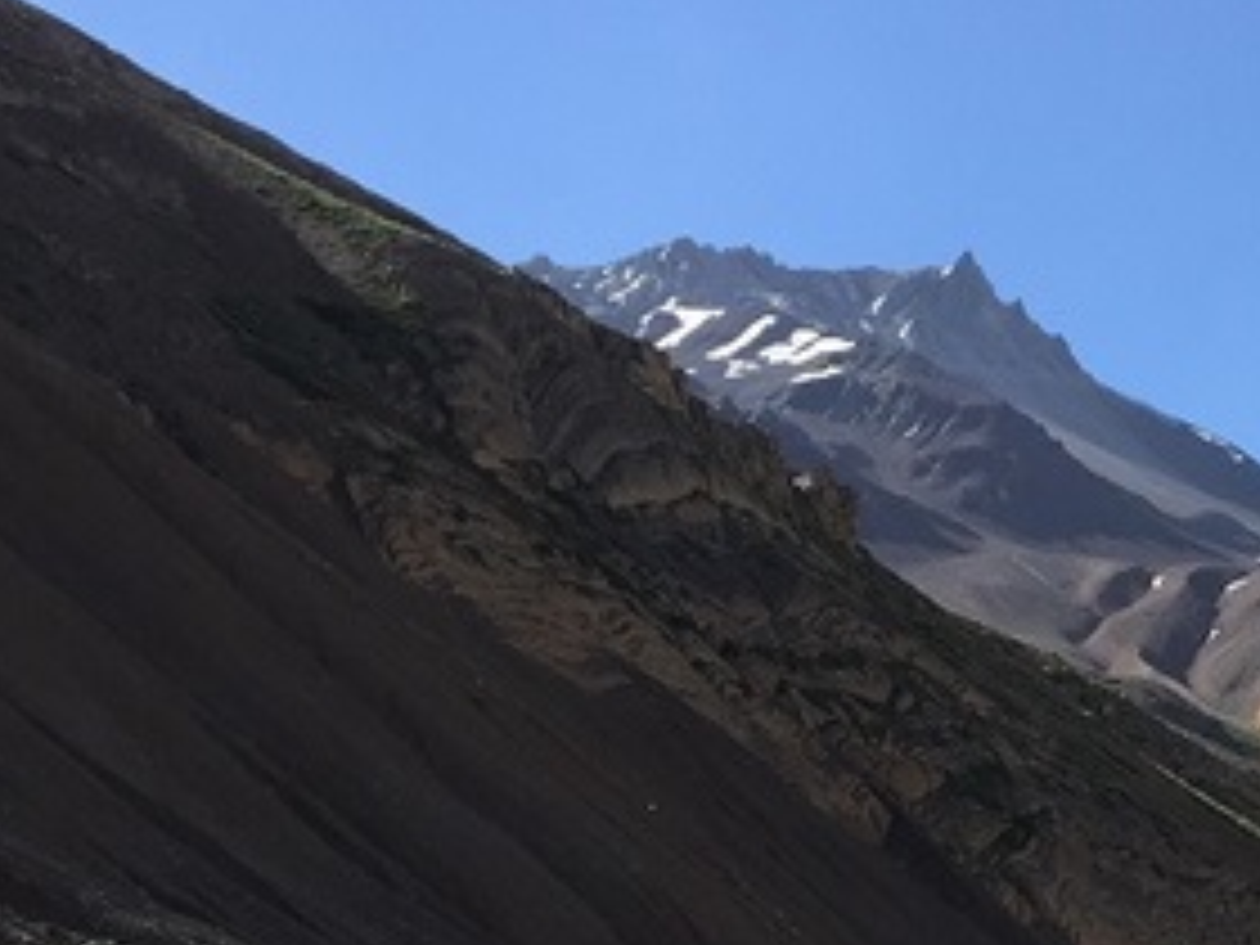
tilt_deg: +6.5
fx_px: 3021
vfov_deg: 17.0
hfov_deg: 21.9
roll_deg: +1.5
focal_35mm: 83
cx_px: 1485
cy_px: 1112
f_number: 2.2
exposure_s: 1/1276
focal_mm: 4.15
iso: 32
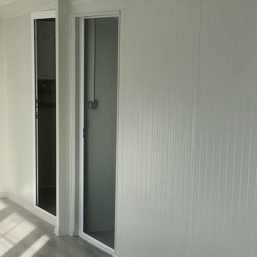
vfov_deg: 22.7
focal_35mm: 76
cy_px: 168
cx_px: 182
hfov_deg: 22.6
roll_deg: -1.5
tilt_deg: -11.3
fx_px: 638
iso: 25
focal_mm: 4.15
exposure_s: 1/905
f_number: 2.2
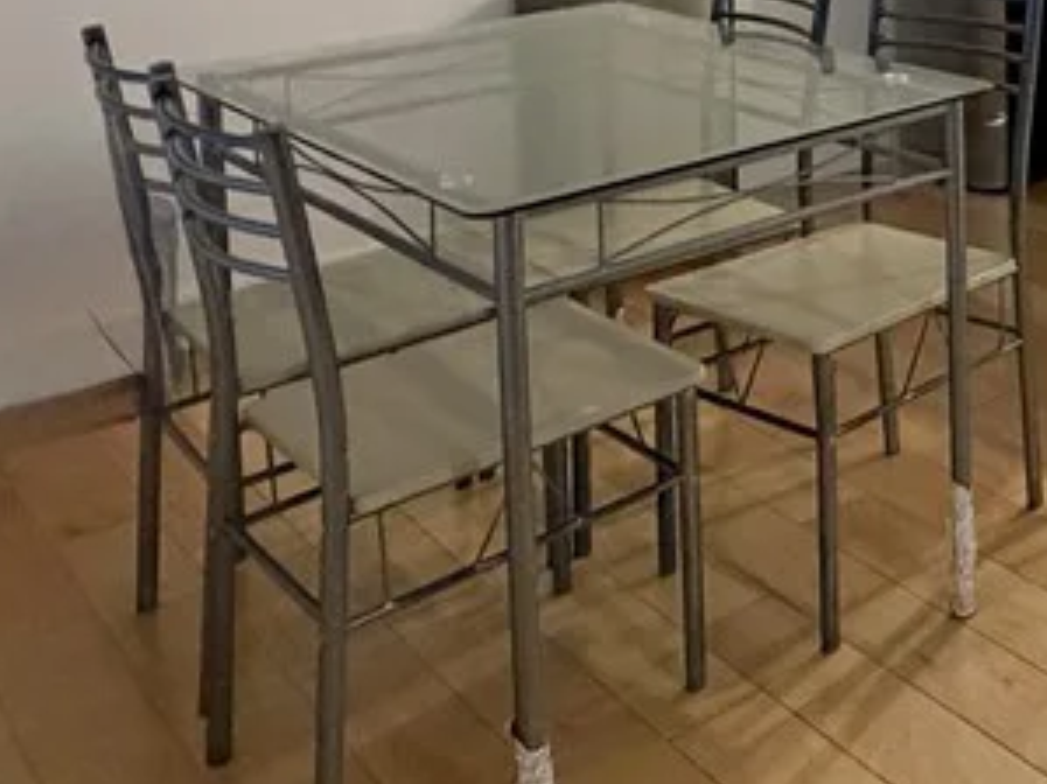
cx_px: 1317
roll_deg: +0.0
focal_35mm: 48
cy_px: -182
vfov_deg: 26.5
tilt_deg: -3.5
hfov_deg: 31.7
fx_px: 1451
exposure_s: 1/60
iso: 500
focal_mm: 2.22
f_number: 2.2
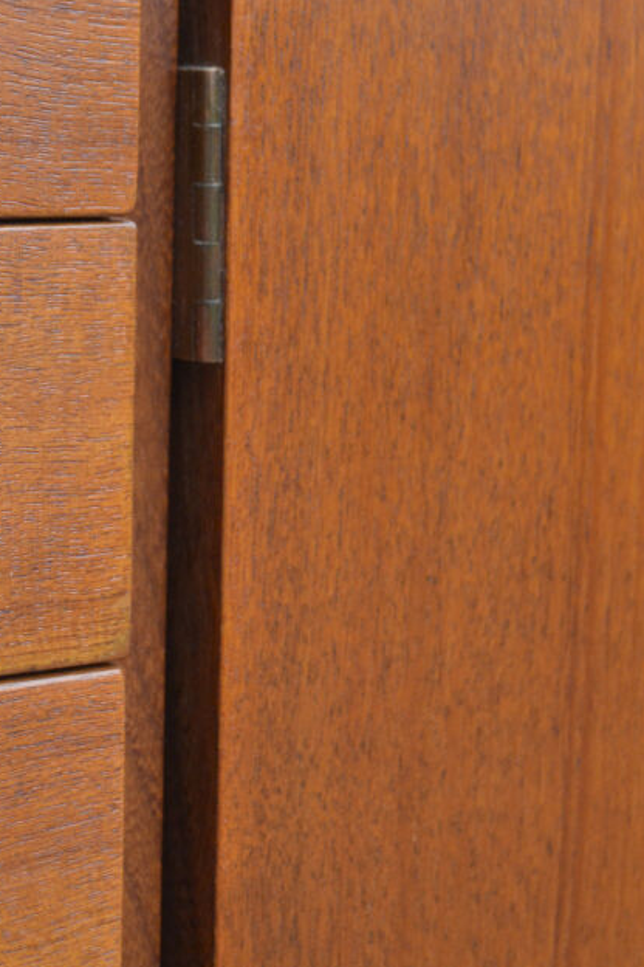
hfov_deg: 13.5
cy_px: 229
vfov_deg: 20.0
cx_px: 147
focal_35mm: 101
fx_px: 2710
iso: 1600
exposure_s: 1/200
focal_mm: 40
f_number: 5
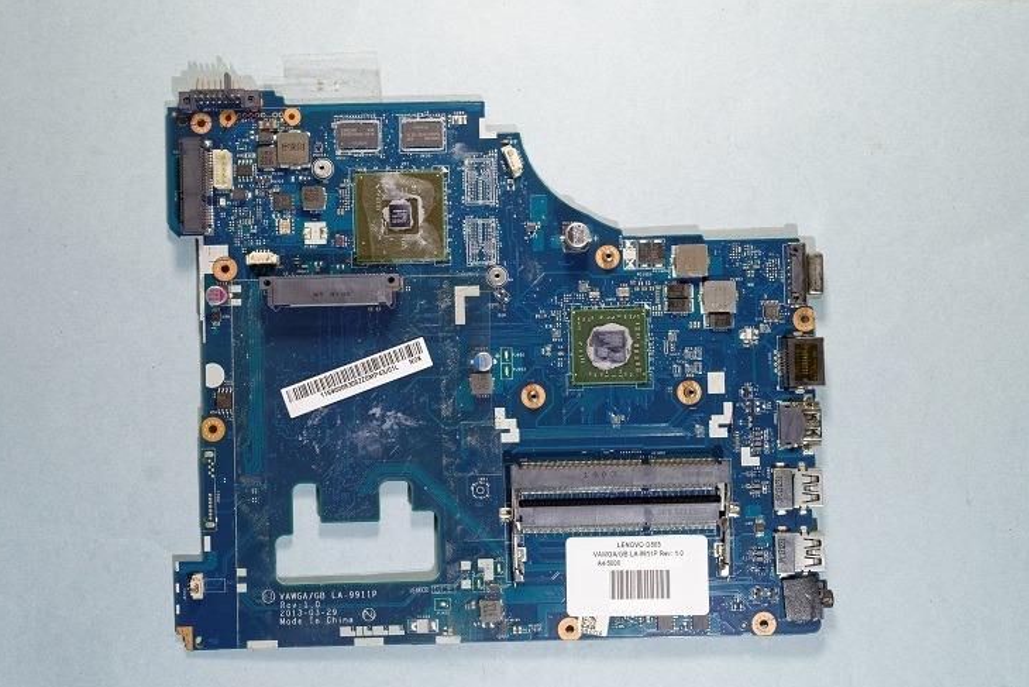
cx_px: 512
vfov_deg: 33.4
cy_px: 348
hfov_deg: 48.4
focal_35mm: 40
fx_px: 1143
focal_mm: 26
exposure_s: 1/4
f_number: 8
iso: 100
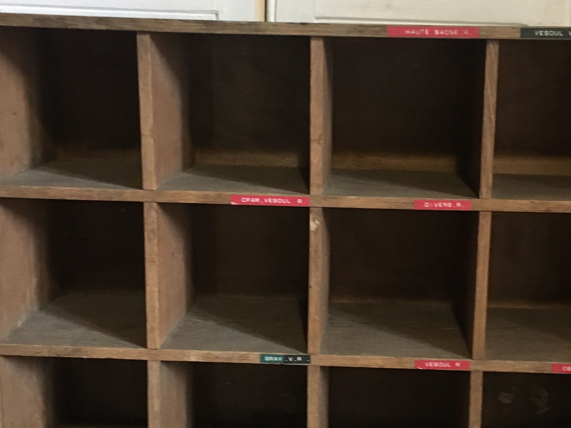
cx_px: 357
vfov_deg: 28.6
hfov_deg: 37.3
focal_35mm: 51
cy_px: 210
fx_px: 841
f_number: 2.2
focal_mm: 4.15
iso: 250
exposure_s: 1/17
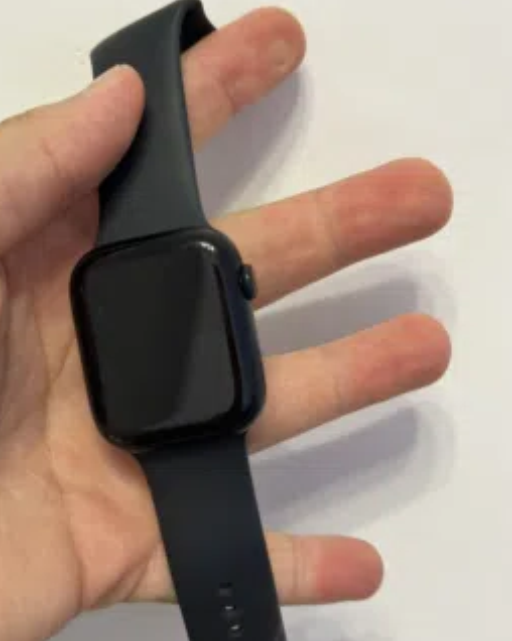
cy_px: 331
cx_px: 224
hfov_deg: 25.8
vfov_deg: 32.0
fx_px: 1119
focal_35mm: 59
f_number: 1.78
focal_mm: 6.86
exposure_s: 1/50
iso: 250
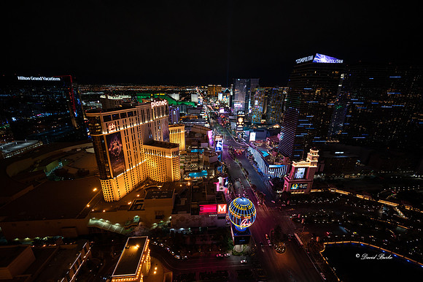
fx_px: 164
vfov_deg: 81.1
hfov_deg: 104.3
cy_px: 141
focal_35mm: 14
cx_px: 212
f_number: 4
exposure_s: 1/30
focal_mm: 14
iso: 800
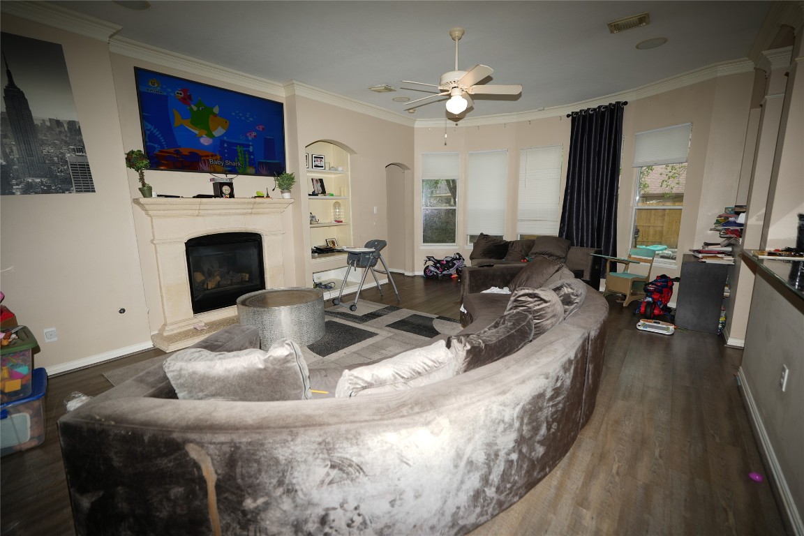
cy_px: 268
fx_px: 357
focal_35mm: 16
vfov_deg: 73.7
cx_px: 402
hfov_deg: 96.7
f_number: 2.8
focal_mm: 16
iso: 64
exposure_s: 1/60
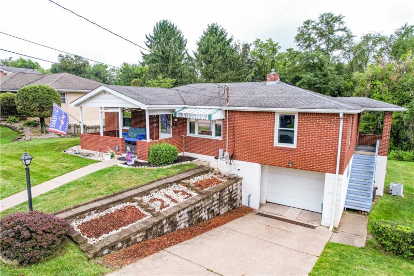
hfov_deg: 78.6
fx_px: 253
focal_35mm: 22
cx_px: 207
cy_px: 138
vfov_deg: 57.2
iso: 100
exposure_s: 1/320
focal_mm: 8.38
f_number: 2.8
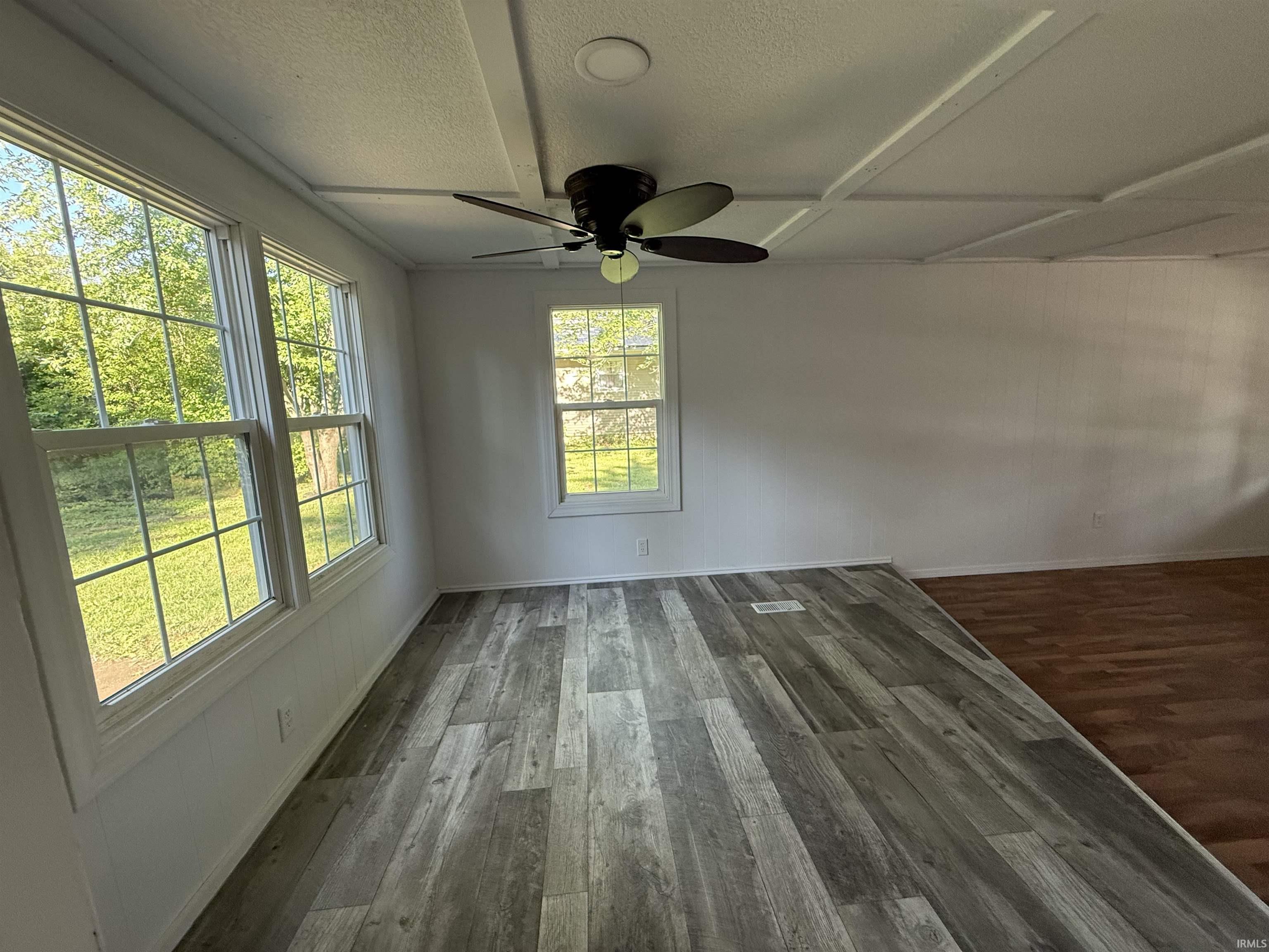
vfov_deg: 85.7
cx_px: 634
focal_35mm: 14
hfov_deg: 102.1
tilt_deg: -7.8
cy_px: 476
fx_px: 513
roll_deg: +2.5
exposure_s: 1/120
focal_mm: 2.22
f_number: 2.2
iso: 250
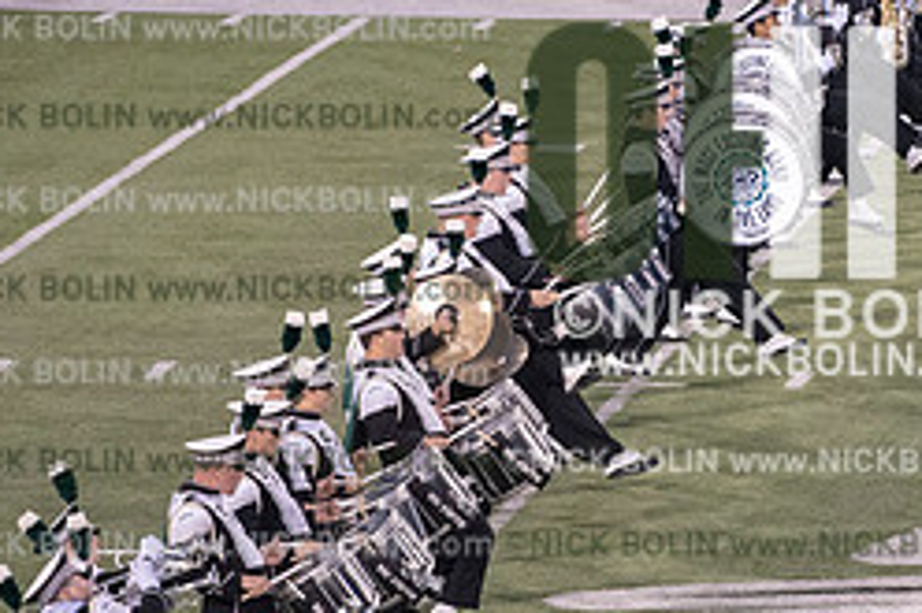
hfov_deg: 4.4
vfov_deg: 2.9
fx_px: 11978
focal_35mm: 468
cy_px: 202
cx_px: 788
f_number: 3.2
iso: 5000
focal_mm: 200
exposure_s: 1/1250
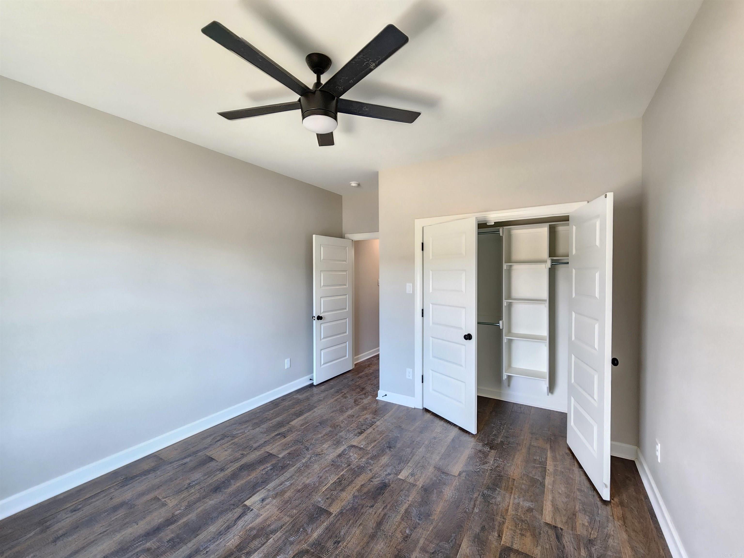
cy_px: 279
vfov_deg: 89.9
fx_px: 279
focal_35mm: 13
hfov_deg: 106.2
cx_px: 372
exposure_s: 1/60
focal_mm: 2.2
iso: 250
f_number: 2.2
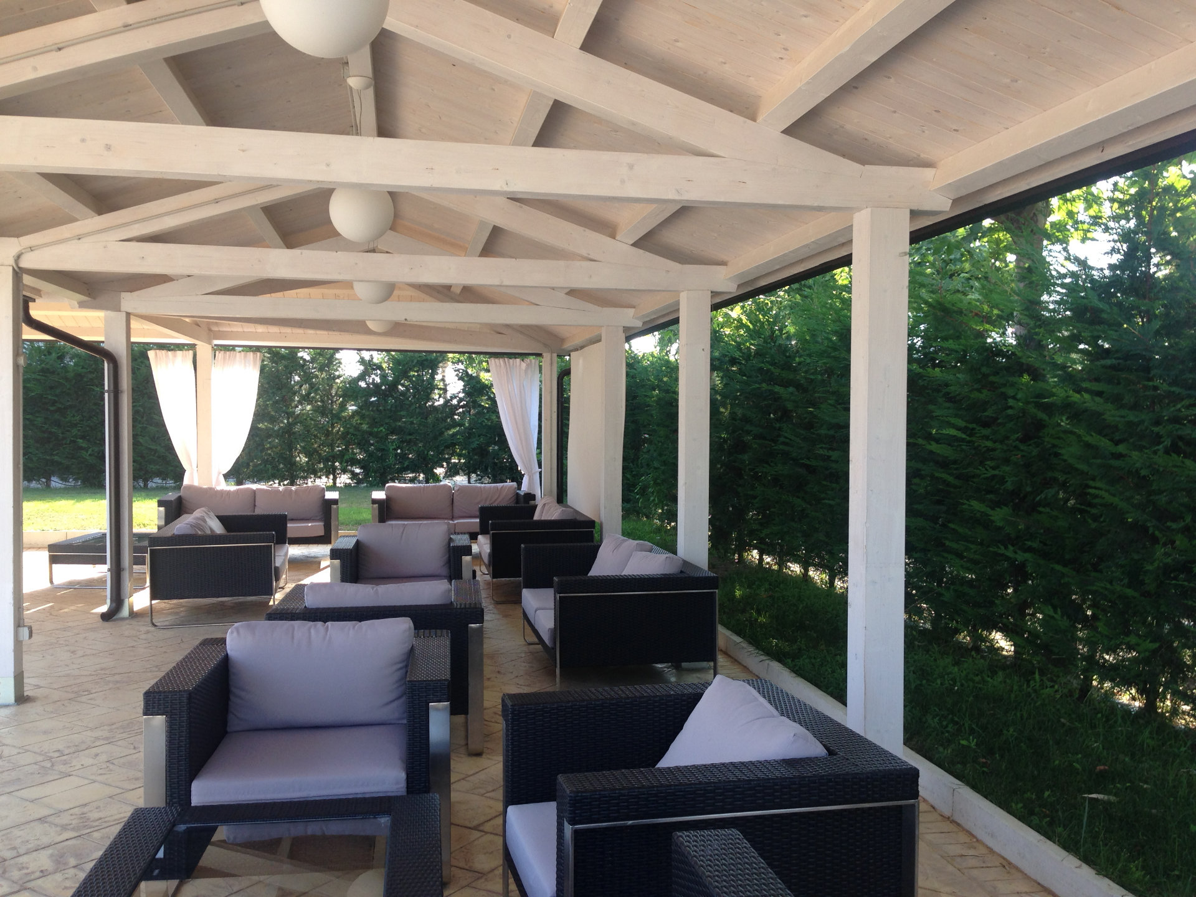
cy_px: 448
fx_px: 1140
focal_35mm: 33
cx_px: 598
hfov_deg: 55.4
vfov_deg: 42.9
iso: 50
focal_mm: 4.12
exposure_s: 1/151
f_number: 2.4
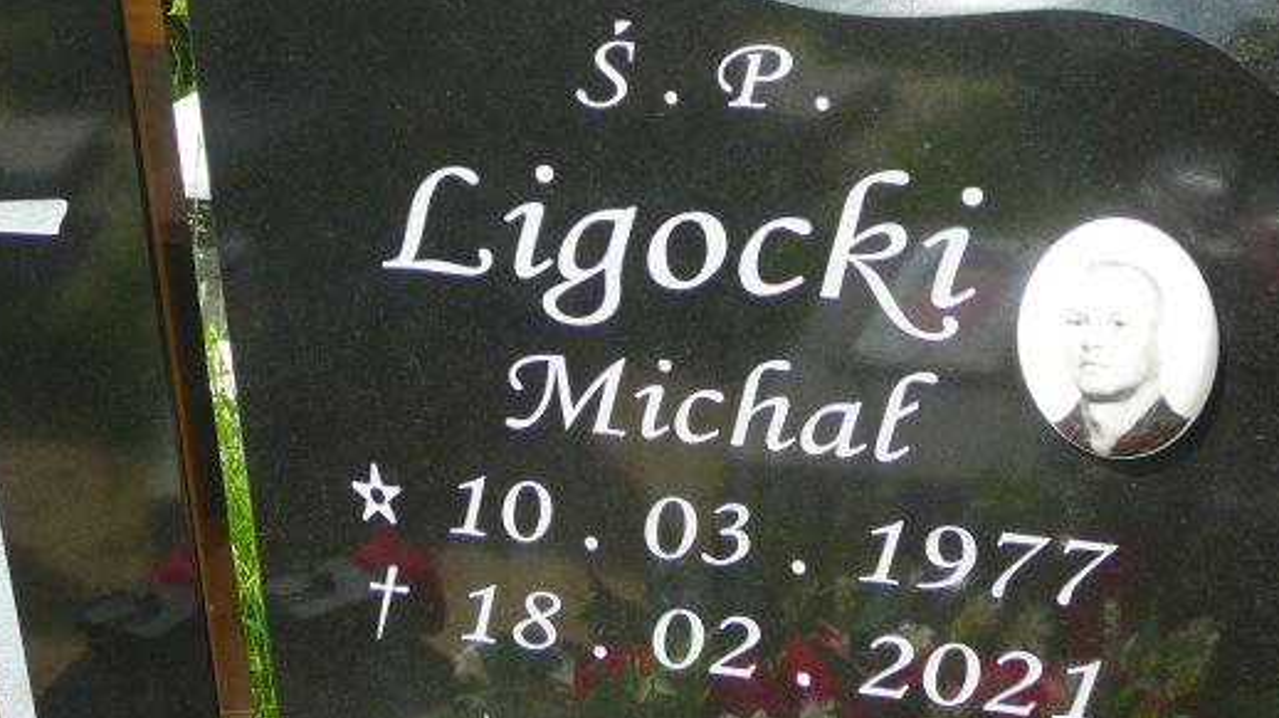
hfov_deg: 30.2
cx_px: 684
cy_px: 385
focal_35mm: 70
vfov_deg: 17.2
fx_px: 2373
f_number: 3.4
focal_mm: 7.8
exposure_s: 1/320
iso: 80
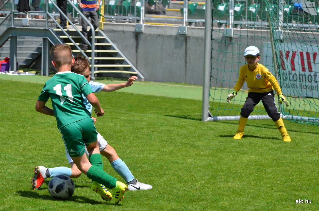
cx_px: 160
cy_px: 106
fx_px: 1539
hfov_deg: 11.8
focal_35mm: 174
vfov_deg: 7.9
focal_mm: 116
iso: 200
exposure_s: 1/400
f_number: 10
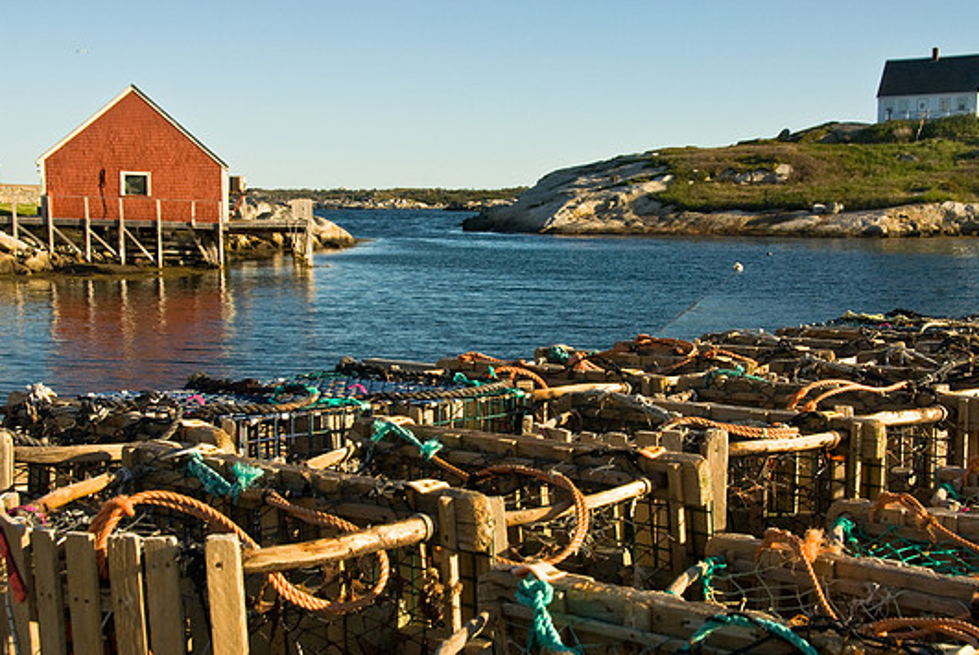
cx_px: 525
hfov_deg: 41.4
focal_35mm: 48
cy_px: 352
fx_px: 1294
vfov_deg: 28.4
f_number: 10
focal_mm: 29
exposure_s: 1/320
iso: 250
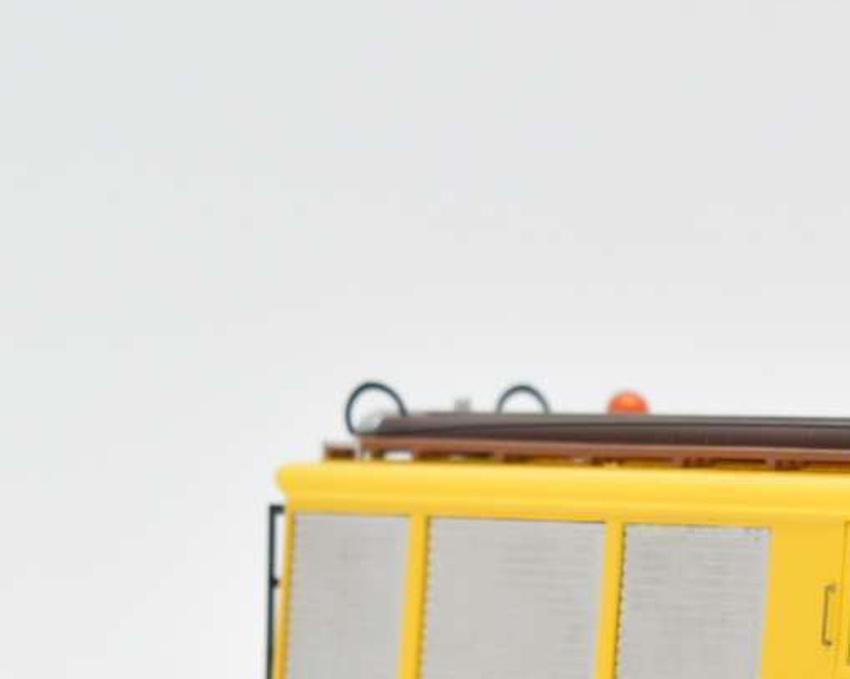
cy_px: 891
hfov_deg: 8.5
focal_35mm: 224
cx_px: 1072
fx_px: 5634
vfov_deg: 6.8
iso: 200
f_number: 9
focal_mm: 50
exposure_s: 1/60
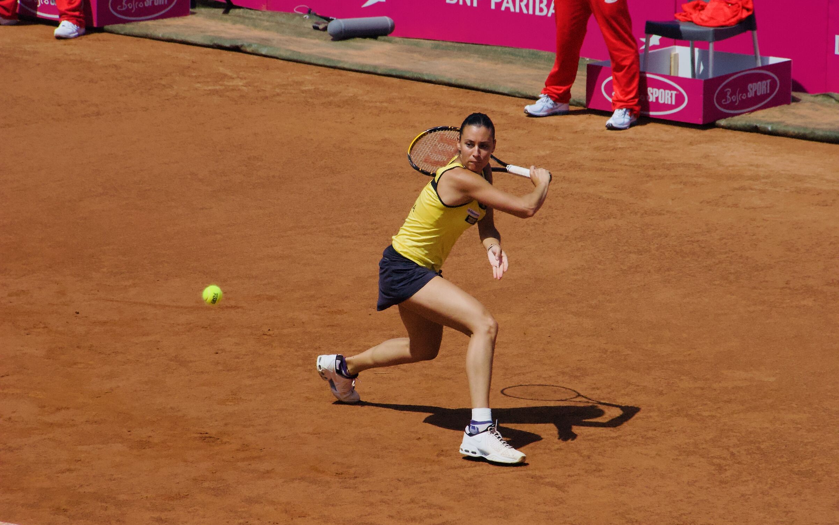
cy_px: 263
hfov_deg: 6.9
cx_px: 420
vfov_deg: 4.3
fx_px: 6997
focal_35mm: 306
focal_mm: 200
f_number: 9
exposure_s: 1/2500
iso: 1250
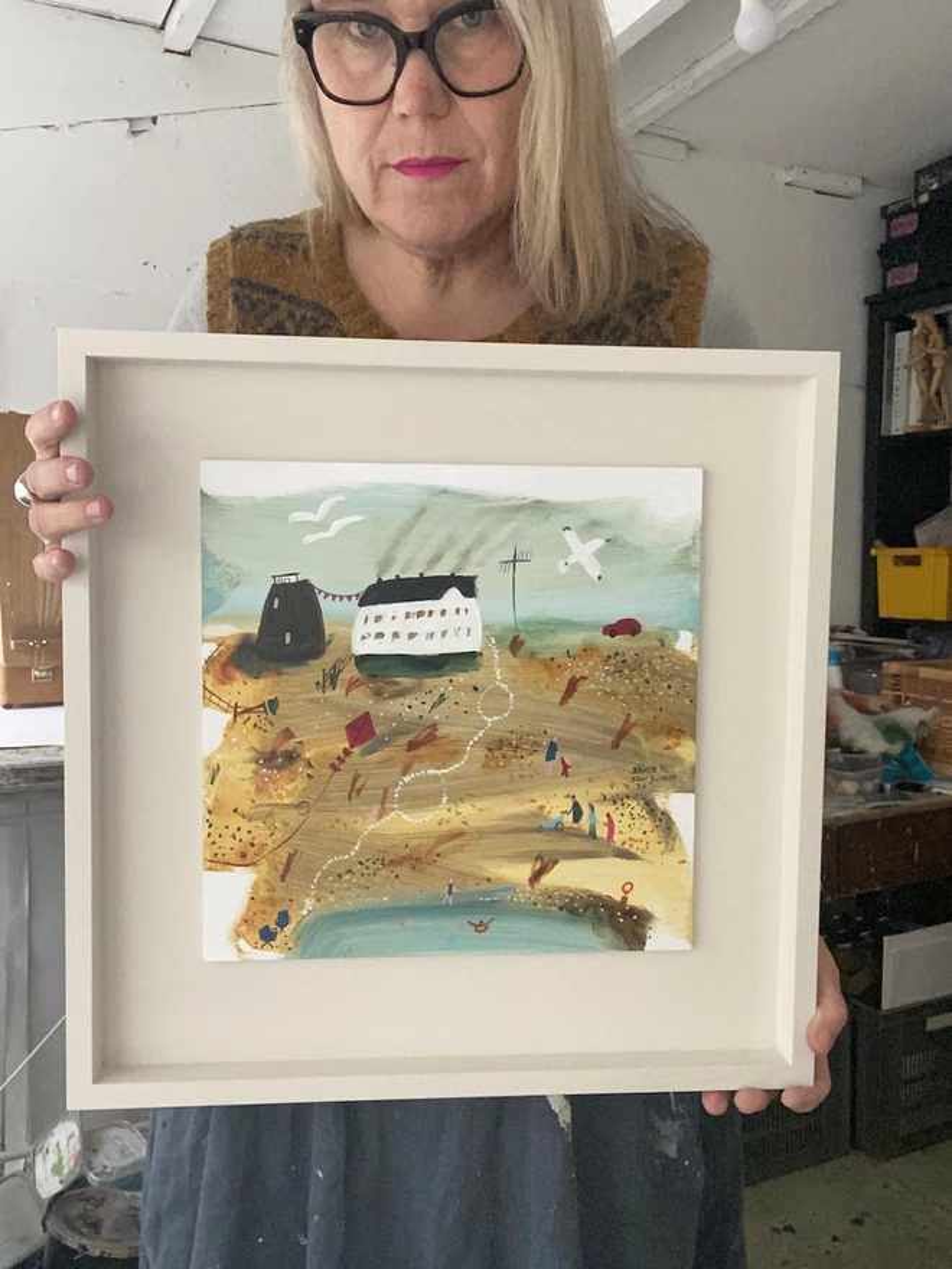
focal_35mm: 30
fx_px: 1100
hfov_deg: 46.8
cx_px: 476
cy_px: 634
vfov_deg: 60.0
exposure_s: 1/58
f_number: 2.2
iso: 400
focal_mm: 2.71
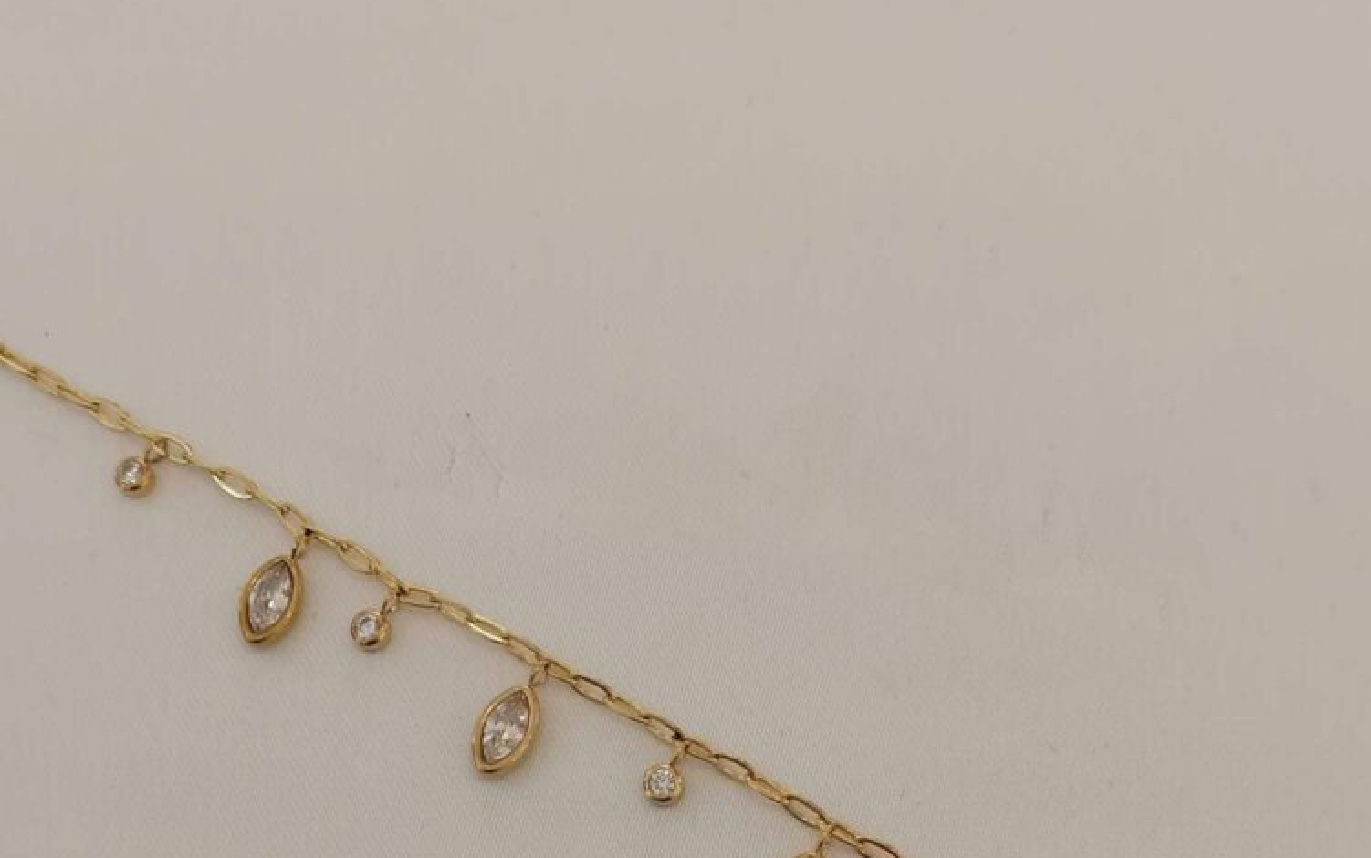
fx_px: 1944
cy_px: 805
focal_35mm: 52
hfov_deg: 38.9
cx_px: 672
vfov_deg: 24.1
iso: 64
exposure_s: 1/50
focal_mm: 4.75
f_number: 1.8
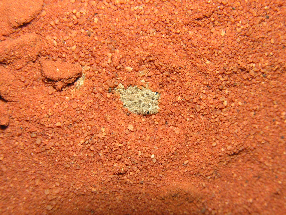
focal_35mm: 104
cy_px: 108
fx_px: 859
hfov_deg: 18.9
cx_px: 143
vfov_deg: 14.2
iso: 50
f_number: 3.7
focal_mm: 26.5
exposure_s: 1/60.1
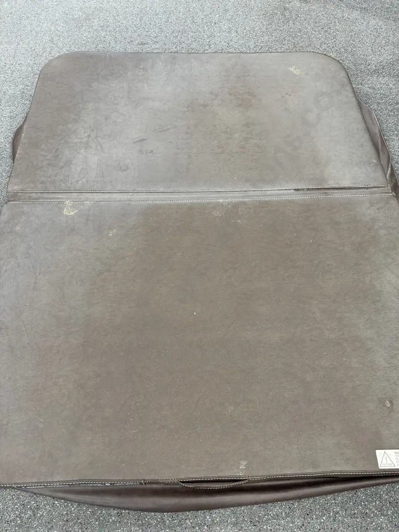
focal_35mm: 24
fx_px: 369
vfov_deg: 71.6
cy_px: 266
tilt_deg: -59.0
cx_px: 200
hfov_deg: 56.8
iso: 160
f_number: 1.78
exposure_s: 1/50
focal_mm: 6.86
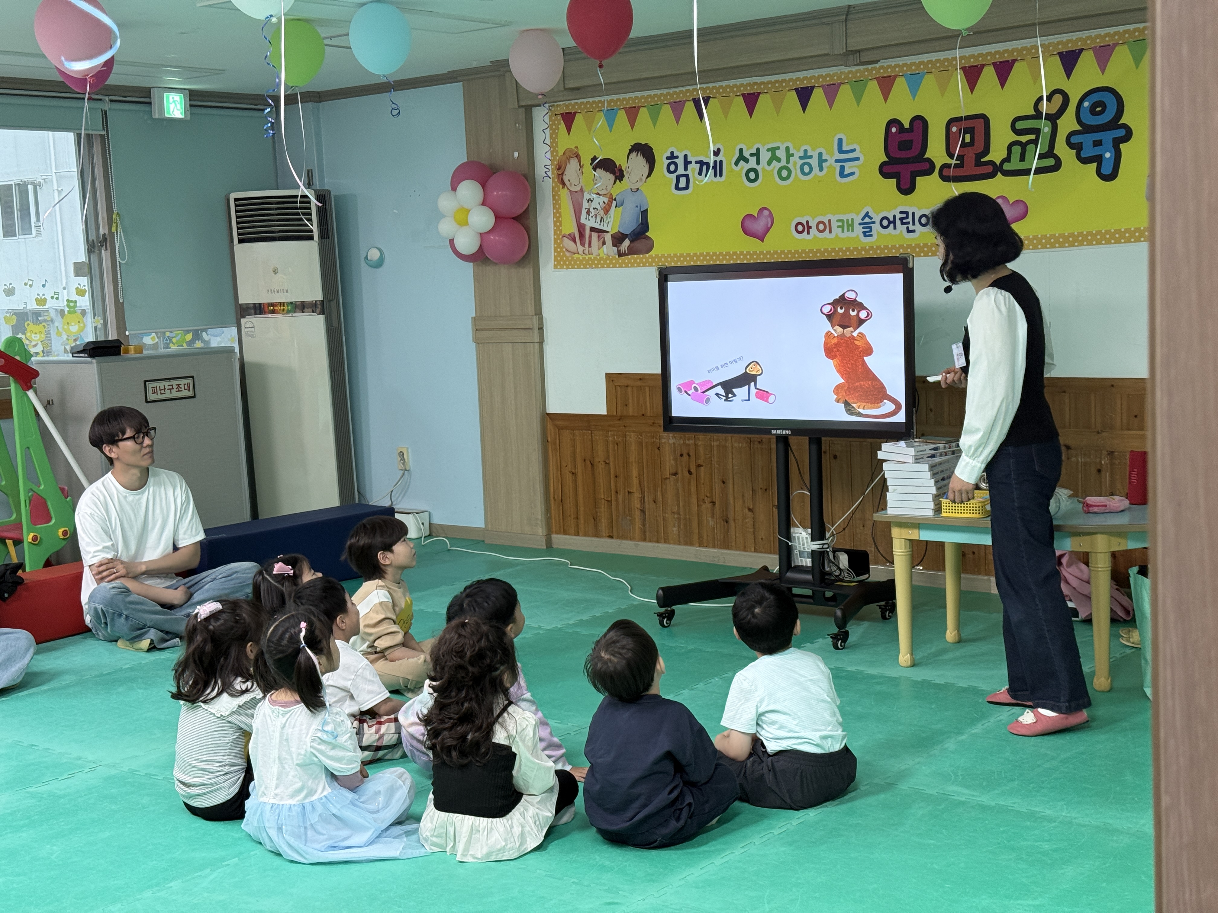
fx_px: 1689
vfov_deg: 30.3
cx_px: 609
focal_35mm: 48
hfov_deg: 39.7
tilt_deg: -6.4
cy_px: 456
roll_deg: +2.5
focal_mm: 6.76
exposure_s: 1/60
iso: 100
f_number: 1.78
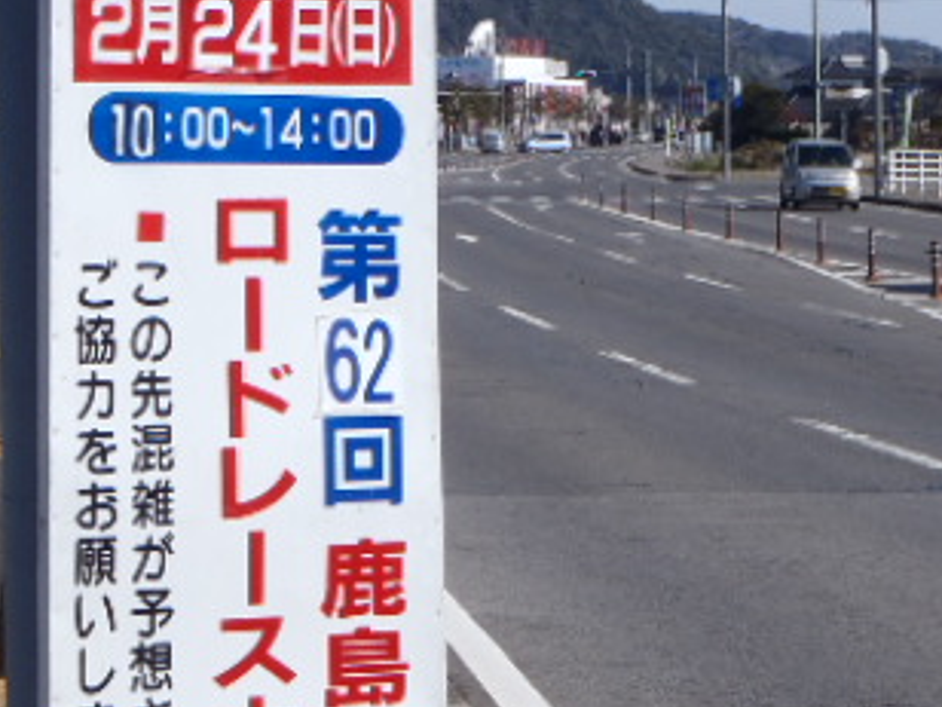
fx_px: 3674
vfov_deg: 11.0
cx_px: 284
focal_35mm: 135
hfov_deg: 14.6
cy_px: 505
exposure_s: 1/400
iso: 80
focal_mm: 11.76
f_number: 5.6
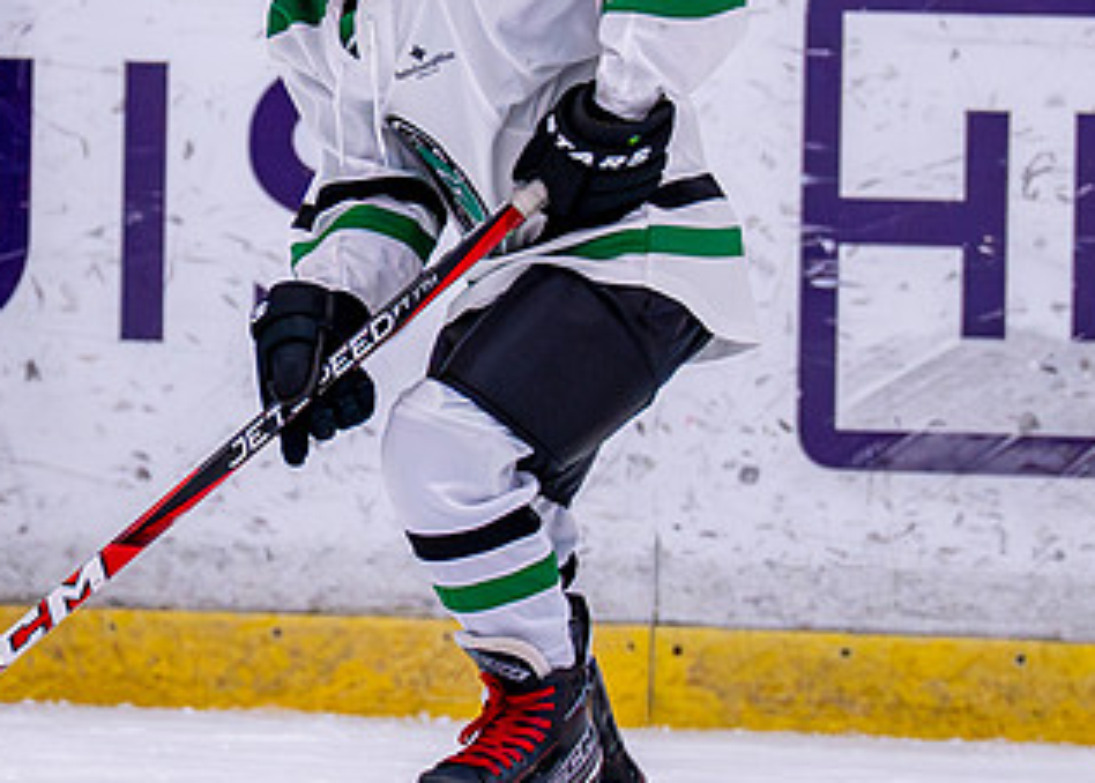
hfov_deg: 2.5
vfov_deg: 1.8
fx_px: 24890
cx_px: 350
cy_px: 323
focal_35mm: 800
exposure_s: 1/1250
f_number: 2.8
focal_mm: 200
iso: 2500
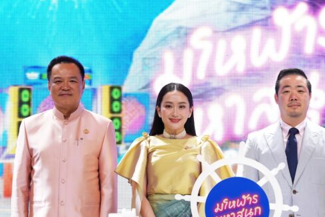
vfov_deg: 8.3
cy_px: 150
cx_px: 234
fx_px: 1498
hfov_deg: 12.4
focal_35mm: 166
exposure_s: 1/100
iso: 320
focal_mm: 105
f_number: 6.3
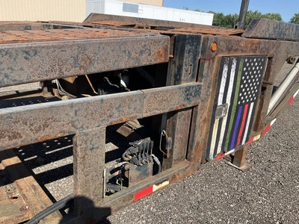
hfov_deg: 61.7
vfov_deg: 48.2
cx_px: 150
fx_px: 250
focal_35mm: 29
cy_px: 112
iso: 25
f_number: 1.8
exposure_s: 1/883
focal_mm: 3
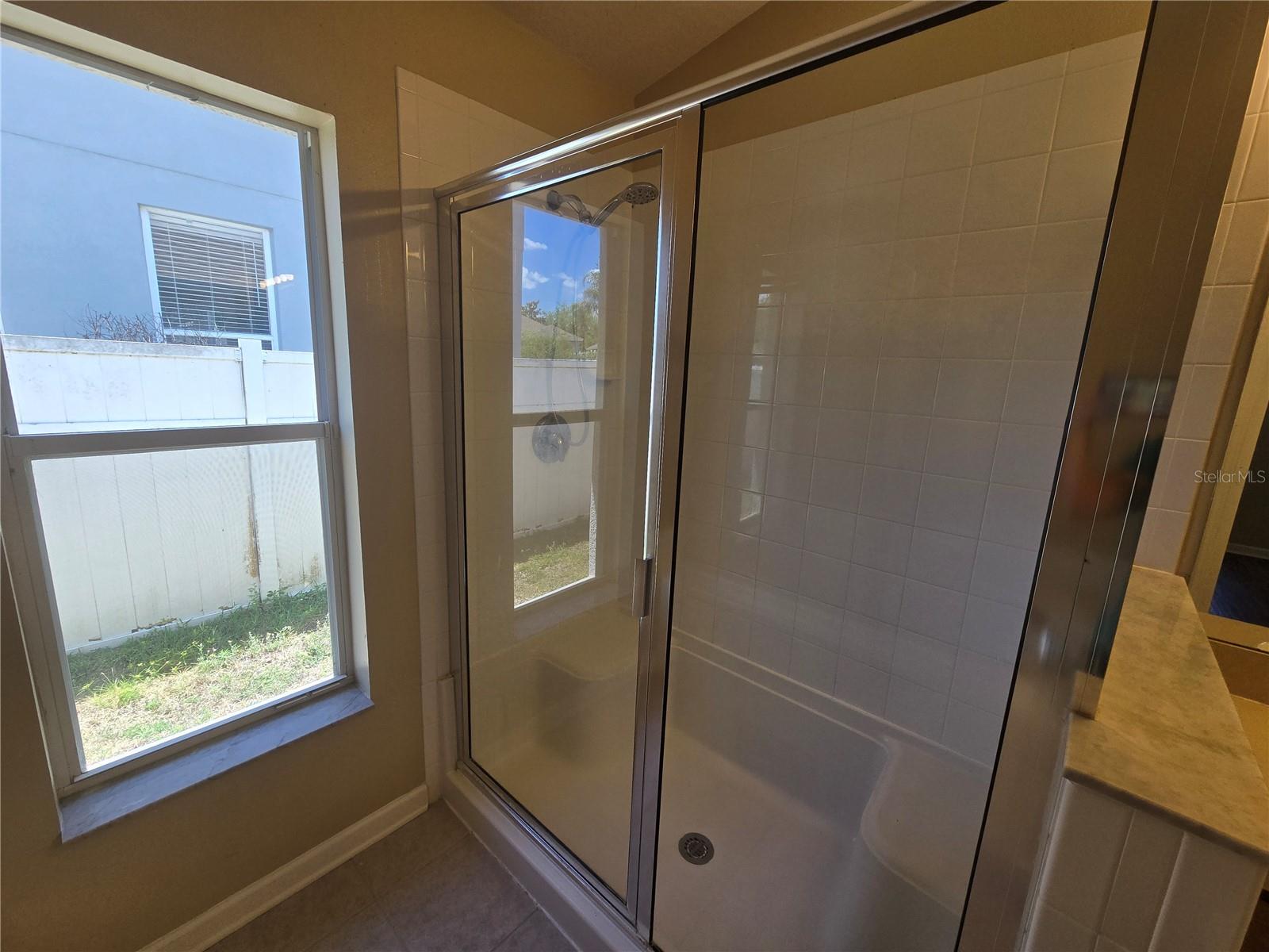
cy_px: 476
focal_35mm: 13
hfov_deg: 106.2
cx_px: 634
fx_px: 477
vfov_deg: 89.9
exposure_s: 1/230
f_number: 2.2
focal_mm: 2.2
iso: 50
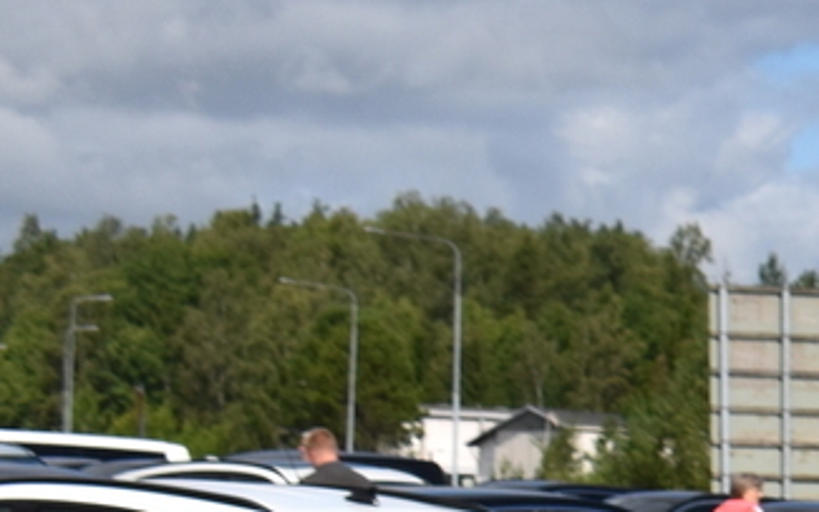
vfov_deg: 7.0
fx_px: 4084
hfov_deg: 10.0
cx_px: 1993
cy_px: 890
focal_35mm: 183
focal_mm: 24
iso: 200
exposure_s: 1/1000
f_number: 9.5
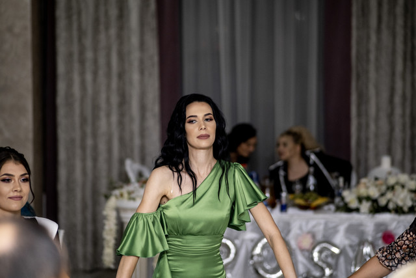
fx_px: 1479
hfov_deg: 16.0
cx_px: 208
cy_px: 139
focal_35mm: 128
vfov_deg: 10.7
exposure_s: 1/250
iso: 1250
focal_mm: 85
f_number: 1.8
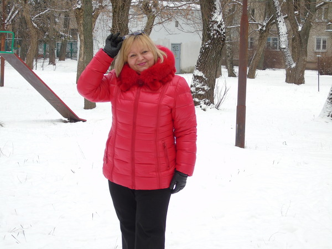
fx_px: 902
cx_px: 166
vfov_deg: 15.7
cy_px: 124
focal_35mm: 94
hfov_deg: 20.9
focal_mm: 17
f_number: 4.3
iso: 80
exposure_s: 1/60
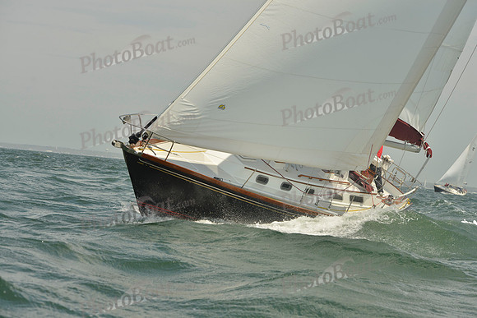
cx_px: 238
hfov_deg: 23.9
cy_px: 159
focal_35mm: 85
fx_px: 1126
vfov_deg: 16.1
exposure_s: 1/1250
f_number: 8
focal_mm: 85
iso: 200
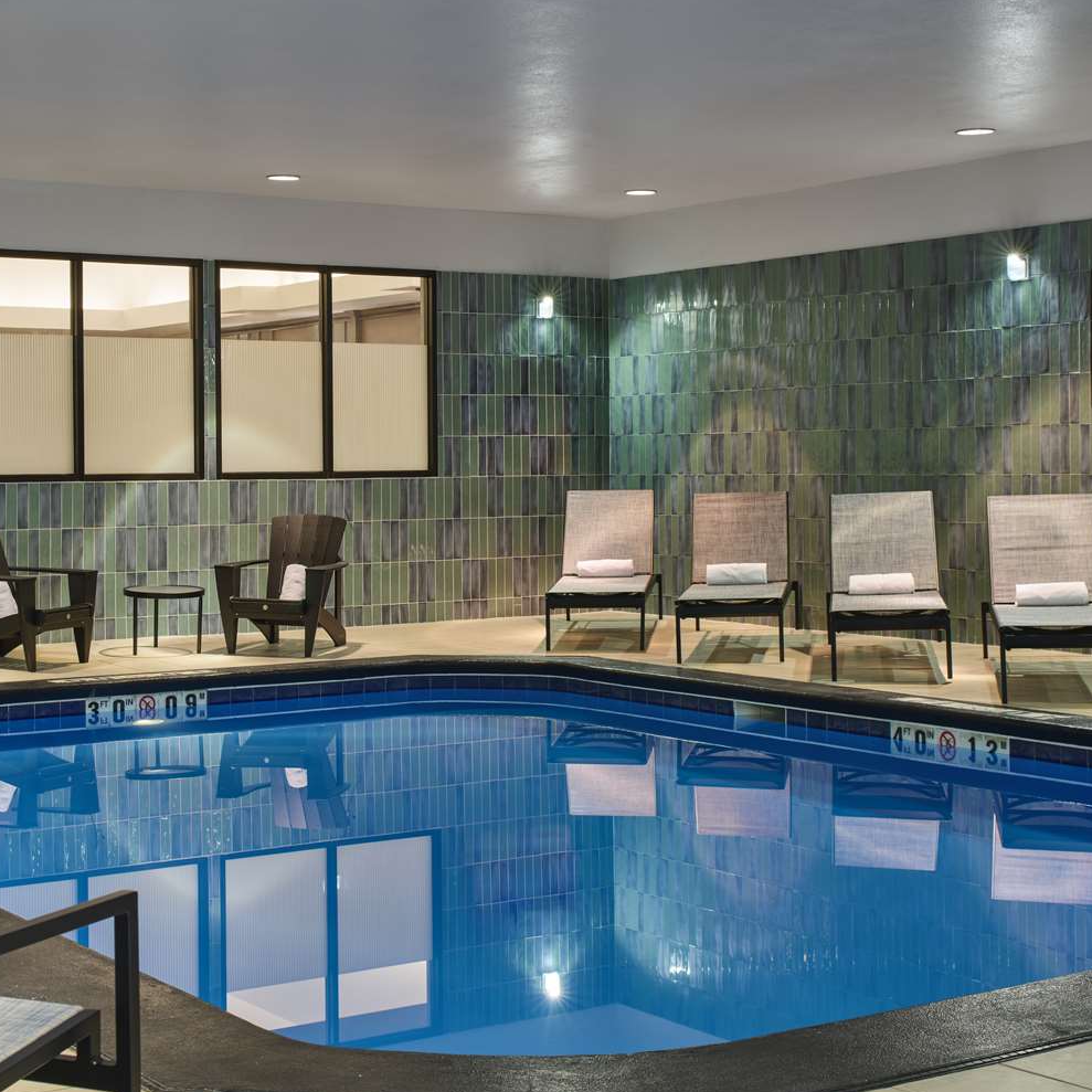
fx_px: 2070
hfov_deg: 29.4
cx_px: 413
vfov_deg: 29.6
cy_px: 547
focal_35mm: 58
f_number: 9
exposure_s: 1/1.3
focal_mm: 45
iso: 160
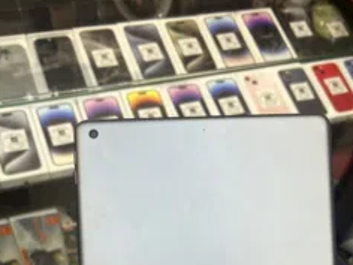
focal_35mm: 44
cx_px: 205
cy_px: 283
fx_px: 449
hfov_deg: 42.8
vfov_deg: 29.9
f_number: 1.5
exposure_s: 1/244
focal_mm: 5.7
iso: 40
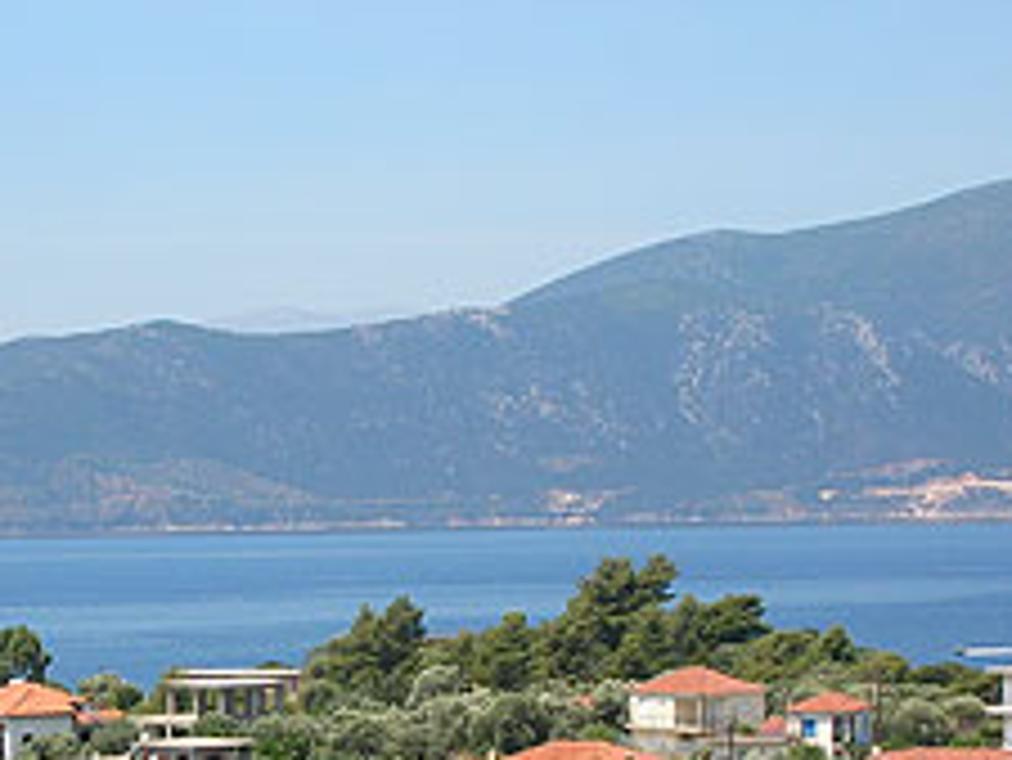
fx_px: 4037
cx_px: 247
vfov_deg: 10.7
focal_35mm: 138
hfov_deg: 14.2
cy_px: 641
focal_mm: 11.5
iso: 50
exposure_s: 1/548
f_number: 3.9
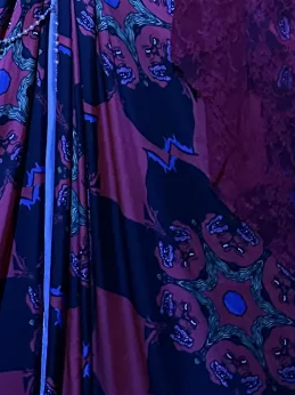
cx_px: -1
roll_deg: +0.4
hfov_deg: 14.5
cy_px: -256
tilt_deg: -3.3
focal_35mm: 100
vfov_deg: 17.1
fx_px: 1138
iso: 2000
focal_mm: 6.86
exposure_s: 1/15
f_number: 1.78
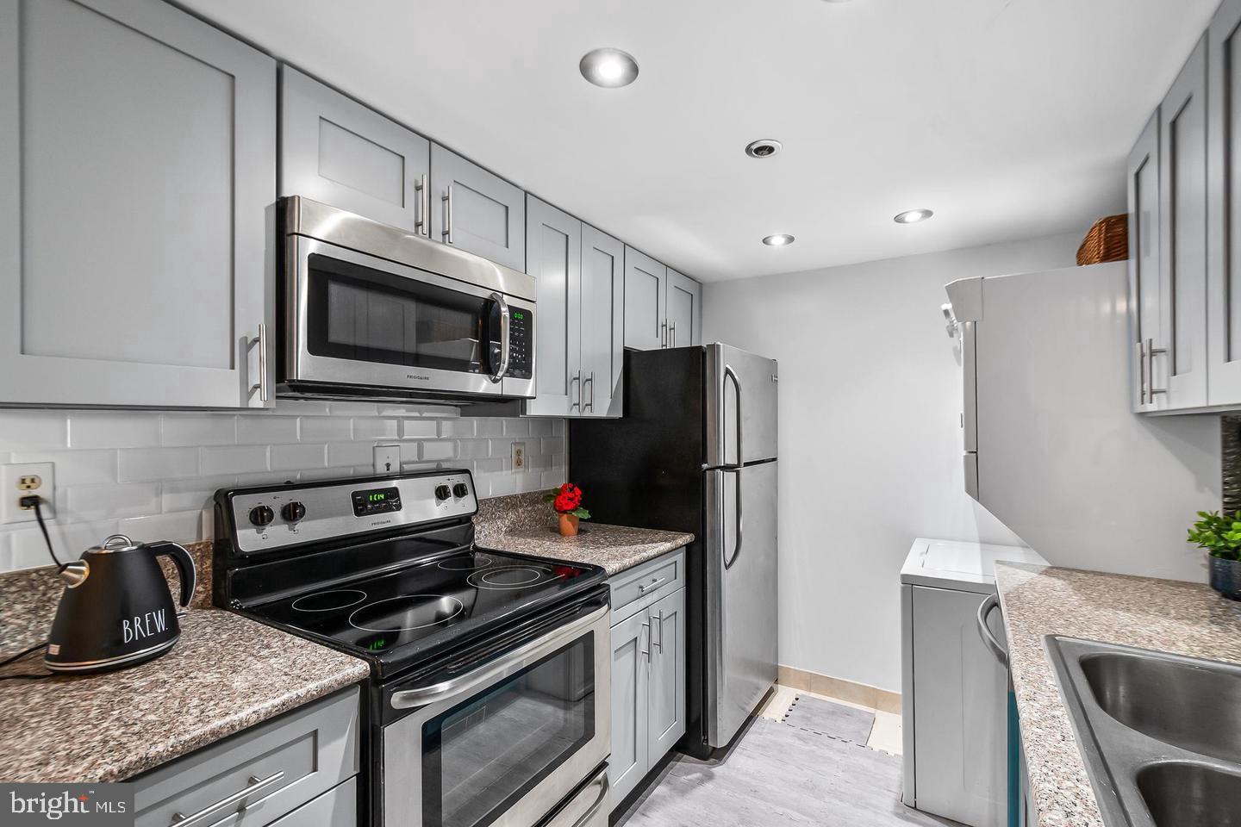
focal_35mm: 15
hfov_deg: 100.4
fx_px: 517
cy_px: 414
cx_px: 620
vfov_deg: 77.3
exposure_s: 1/4
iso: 640
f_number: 7.1
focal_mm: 10
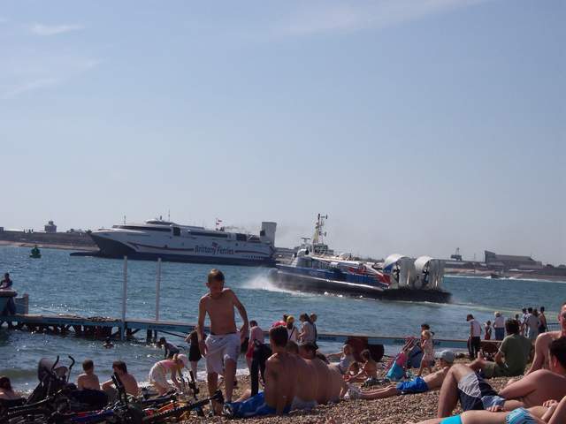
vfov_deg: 19.4
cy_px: 212
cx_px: 283
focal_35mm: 76
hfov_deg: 25.7
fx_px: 1243
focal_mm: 16
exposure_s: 1/1000
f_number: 6.7
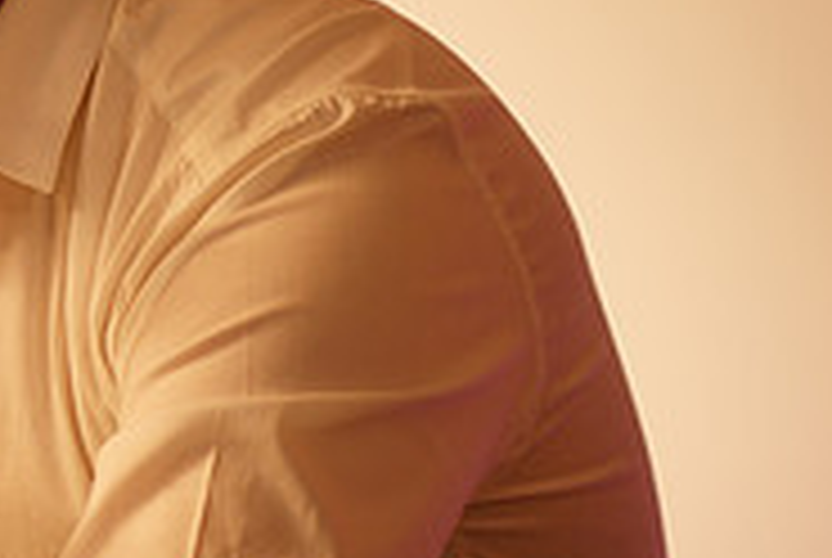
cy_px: 120
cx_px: -427
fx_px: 6157
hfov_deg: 7.6
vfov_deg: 5.2
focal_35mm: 266
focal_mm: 85
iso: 100
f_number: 1.8
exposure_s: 1/80
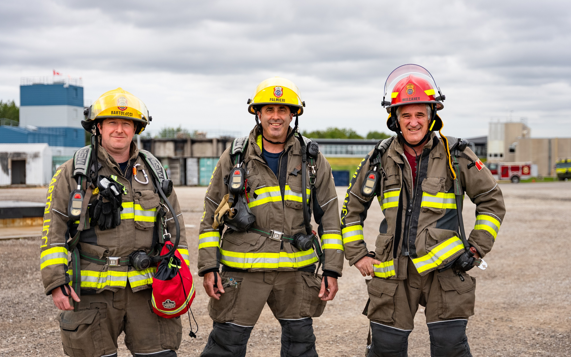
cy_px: 185
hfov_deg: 36.9
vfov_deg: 23.6
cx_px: 286
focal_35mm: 55
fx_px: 856
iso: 125
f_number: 2.8
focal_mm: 51.5
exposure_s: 1/1600
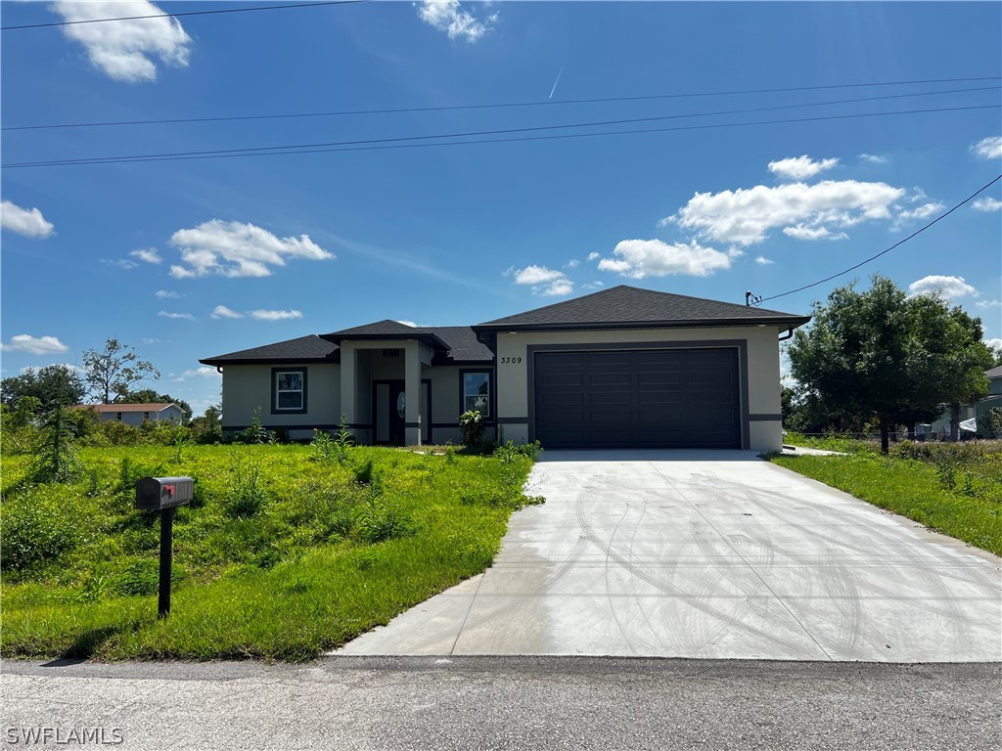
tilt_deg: +3.8
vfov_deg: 53.1
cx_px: 501
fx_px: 753
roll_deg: +0.2
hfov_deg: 67.3
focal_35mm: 26
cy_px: 376
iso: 50
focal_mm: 5.7
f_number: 1.5
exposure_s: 1/3356
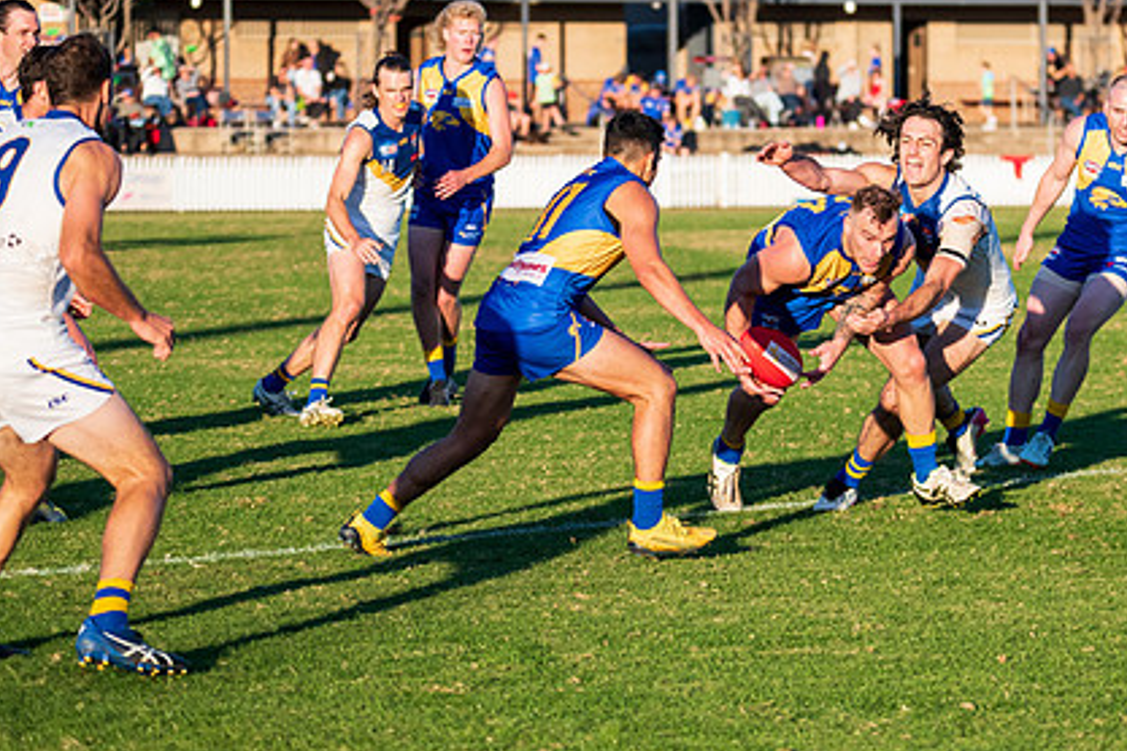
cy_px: 333
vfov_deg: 6.1
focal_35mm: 226
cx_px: 775
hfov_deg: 9.1
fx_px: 7075
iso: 1000
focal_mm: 150
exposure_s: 1/2500
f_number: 6.3
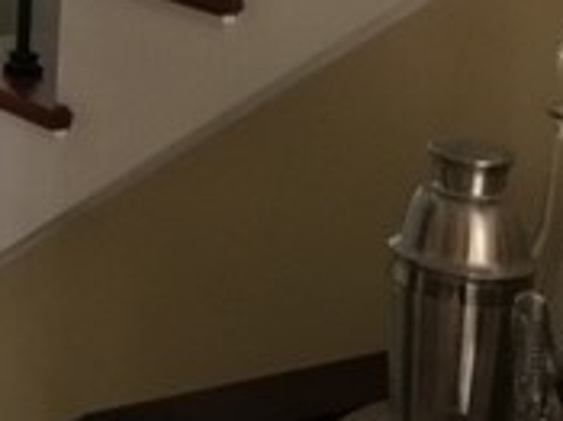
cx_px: -447
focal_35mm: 106
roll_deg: -1.9
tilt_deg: -7.9
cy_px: -215
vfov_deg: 13.2
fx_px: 1723
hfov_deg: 15.8
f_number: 2.2
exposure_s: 1/15
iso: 80
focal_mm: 4.15
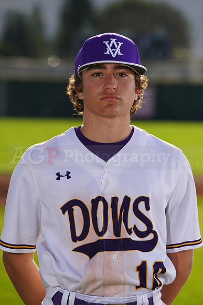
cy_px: 152
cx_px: 102
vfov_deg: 7.5
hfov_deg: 5.0
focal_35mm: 274
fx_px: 2316
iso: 100
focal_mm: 274
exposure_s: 1/250
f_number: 8
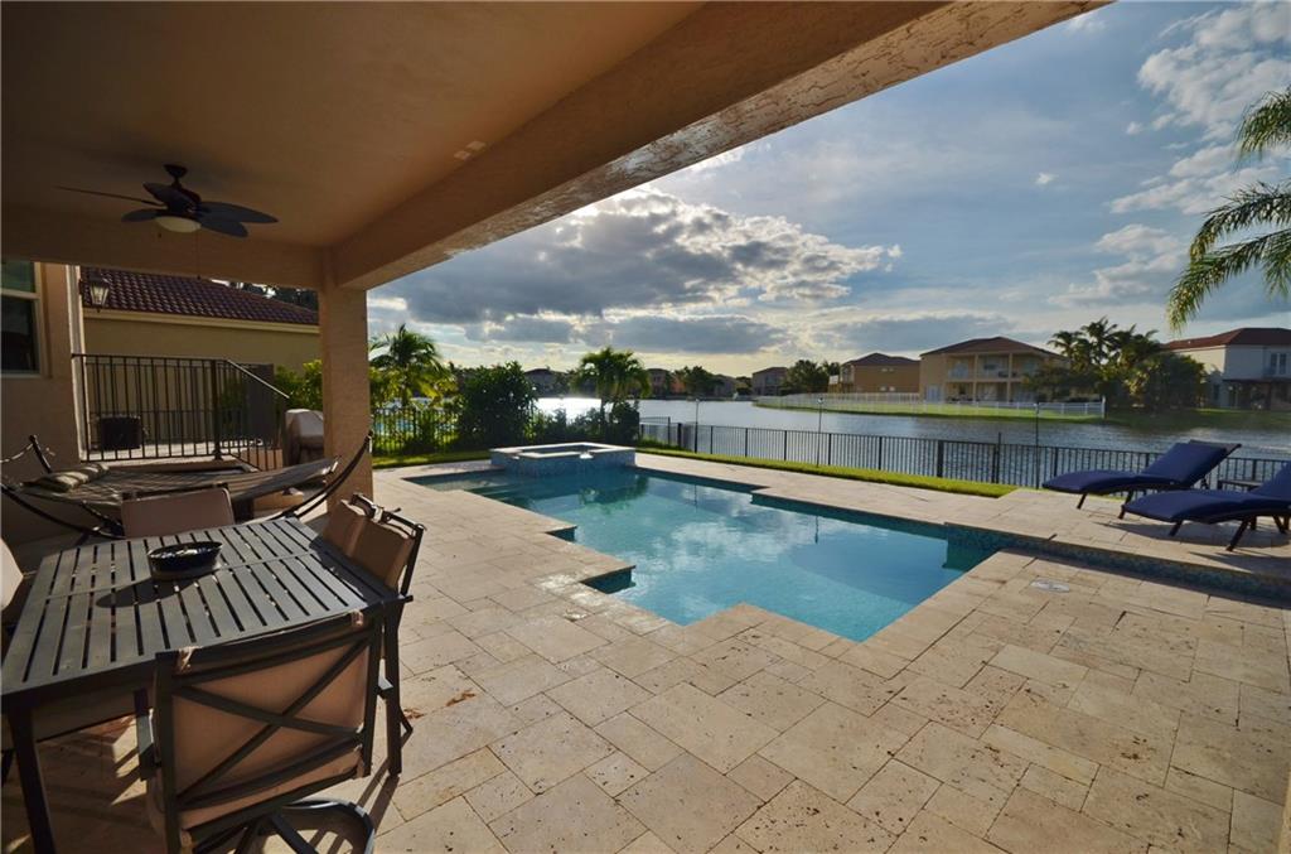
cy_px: 427
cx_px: 646
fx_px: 590
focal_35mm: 16
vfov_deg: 71.7
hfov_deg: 95.1
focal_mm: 11
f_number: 8
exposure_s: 1/250
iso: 200
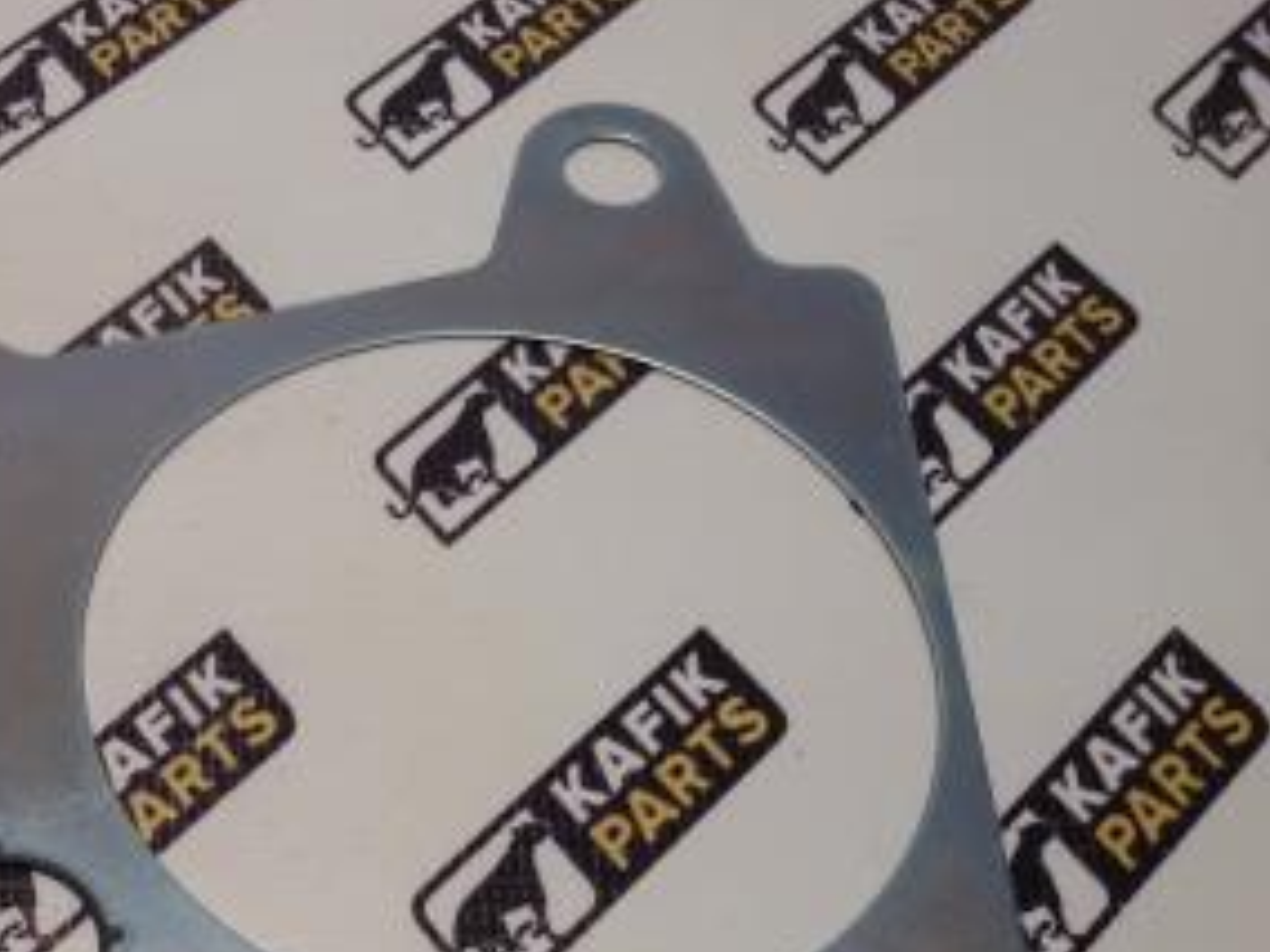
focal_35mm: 59
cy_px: 869
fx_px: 2165
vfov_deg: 24.1
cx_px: 85
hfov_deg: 30.9
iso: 40
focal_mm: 2.93
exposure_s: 1/50
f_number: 2.4
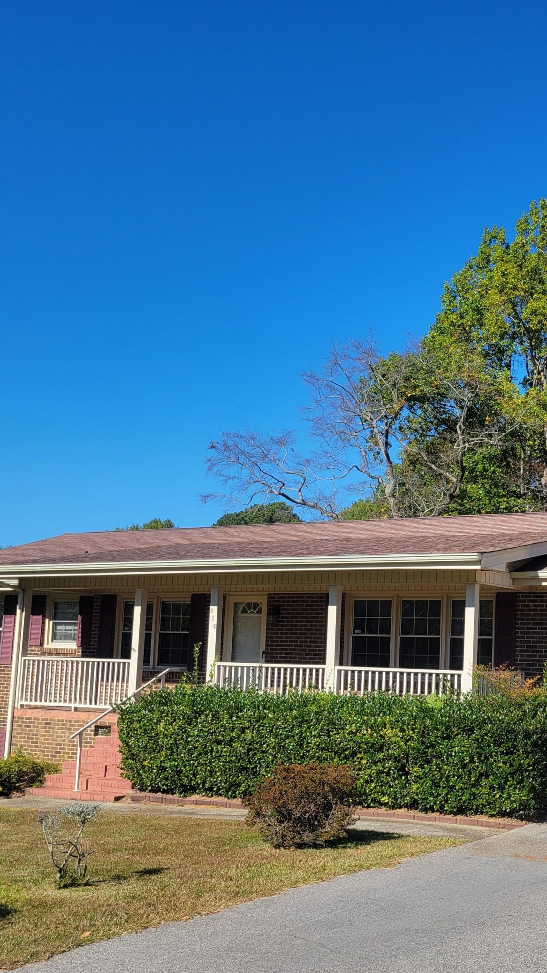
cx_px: 486
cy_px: 520
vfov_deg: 49.4
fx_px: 1057
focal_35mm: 41
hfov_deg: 28.0
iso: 40
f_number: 1.8
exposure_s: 1/2859
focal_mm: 5.4
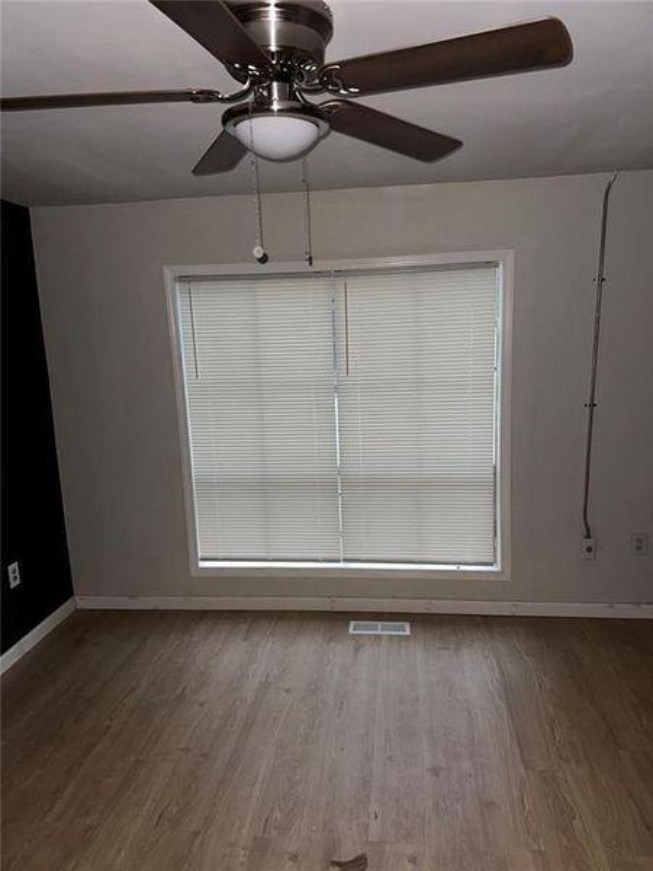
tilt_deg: -10.4
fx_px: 604
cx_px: 326
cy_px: 436
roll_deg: +1.0
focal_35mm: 24
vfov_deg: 71.6
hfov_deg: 56.8
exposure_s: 1/11
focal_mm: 6.86
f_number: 1.78
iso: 125
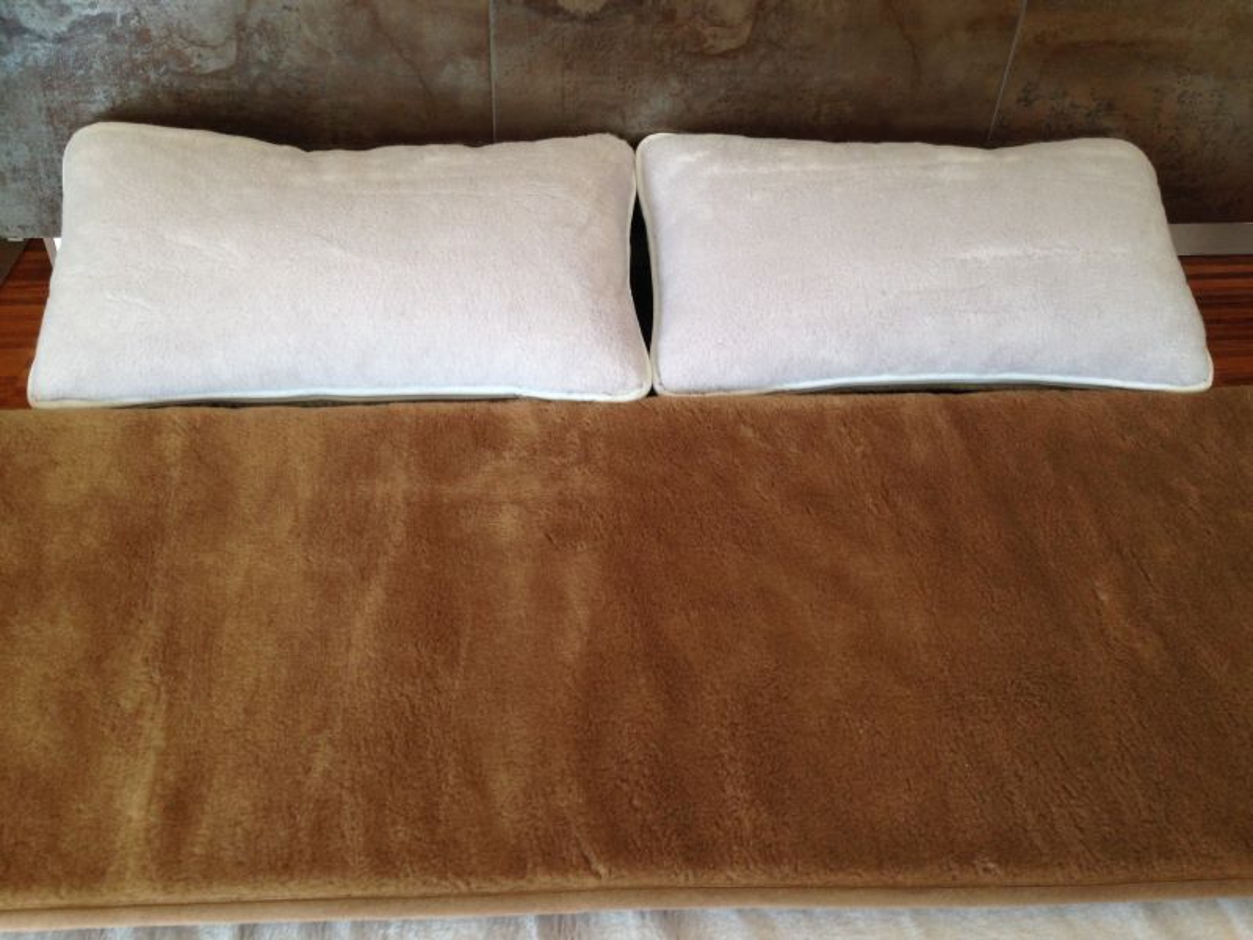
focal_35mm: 33
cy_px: 470
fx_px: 1195
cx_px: 626
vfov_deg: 42.9
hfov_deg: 55.4
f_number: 2.4
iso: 64
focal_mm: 4.12
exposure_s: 1/30
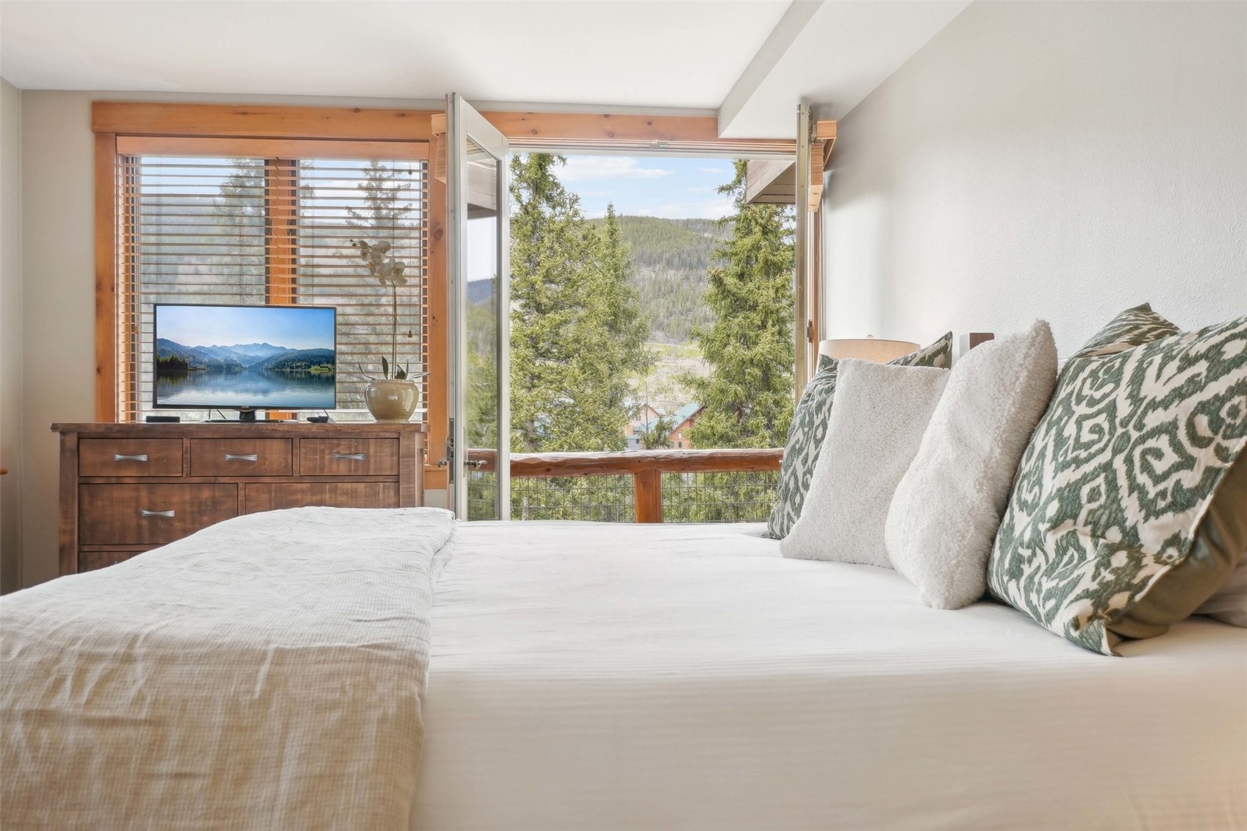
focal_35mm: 30
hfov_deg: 61.9
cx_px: 624
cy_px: 416
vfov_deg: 43.6
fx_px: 1039
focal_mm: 20
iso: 100
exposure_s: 1/45
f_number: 8
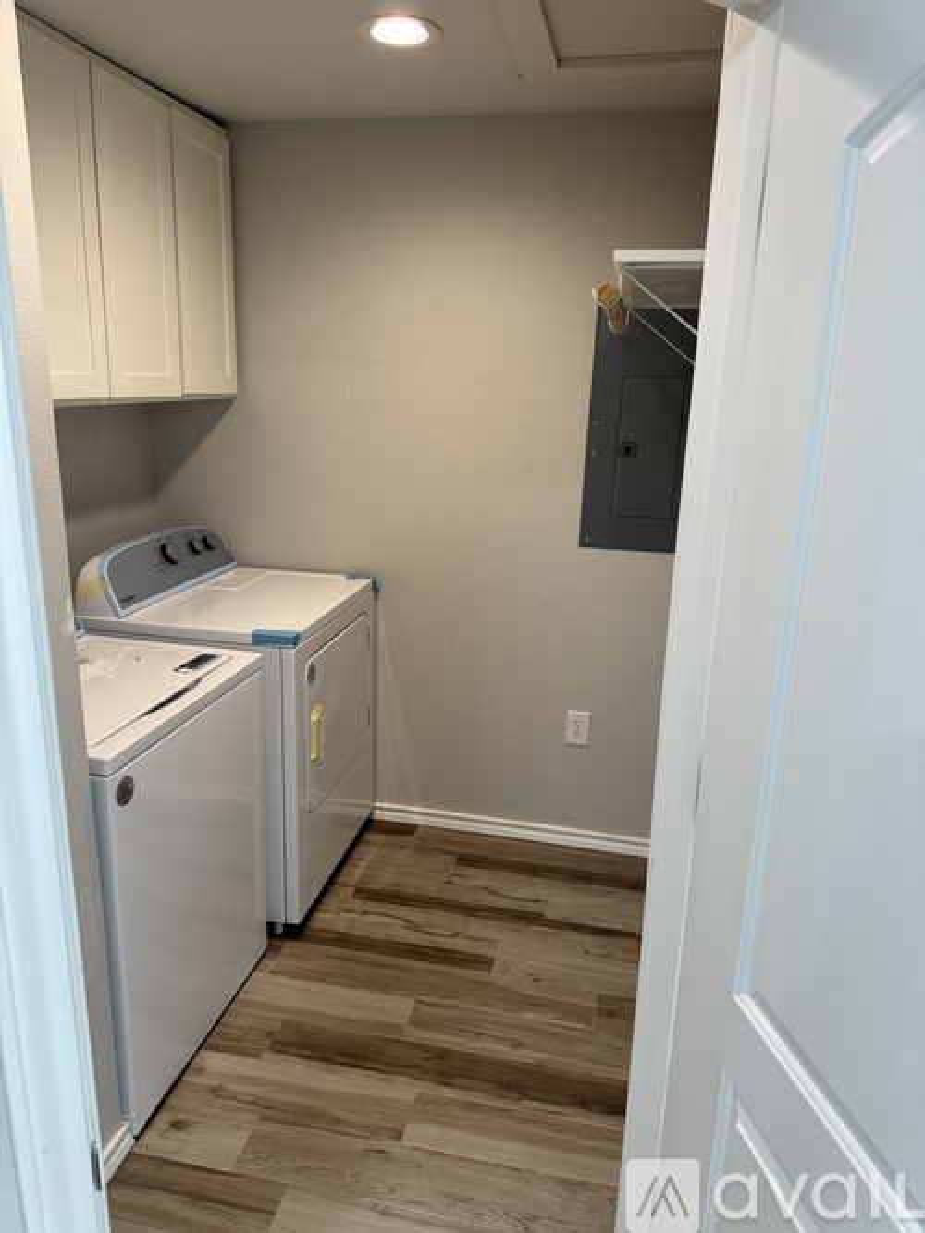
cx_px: 462
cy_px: 616
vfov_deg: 71.6
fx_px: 855
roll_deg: -0.9
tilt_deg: -15.5
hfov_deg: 56.8
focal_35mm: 24
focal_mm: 6.76
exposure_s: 1/120
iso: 160
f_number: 1.78
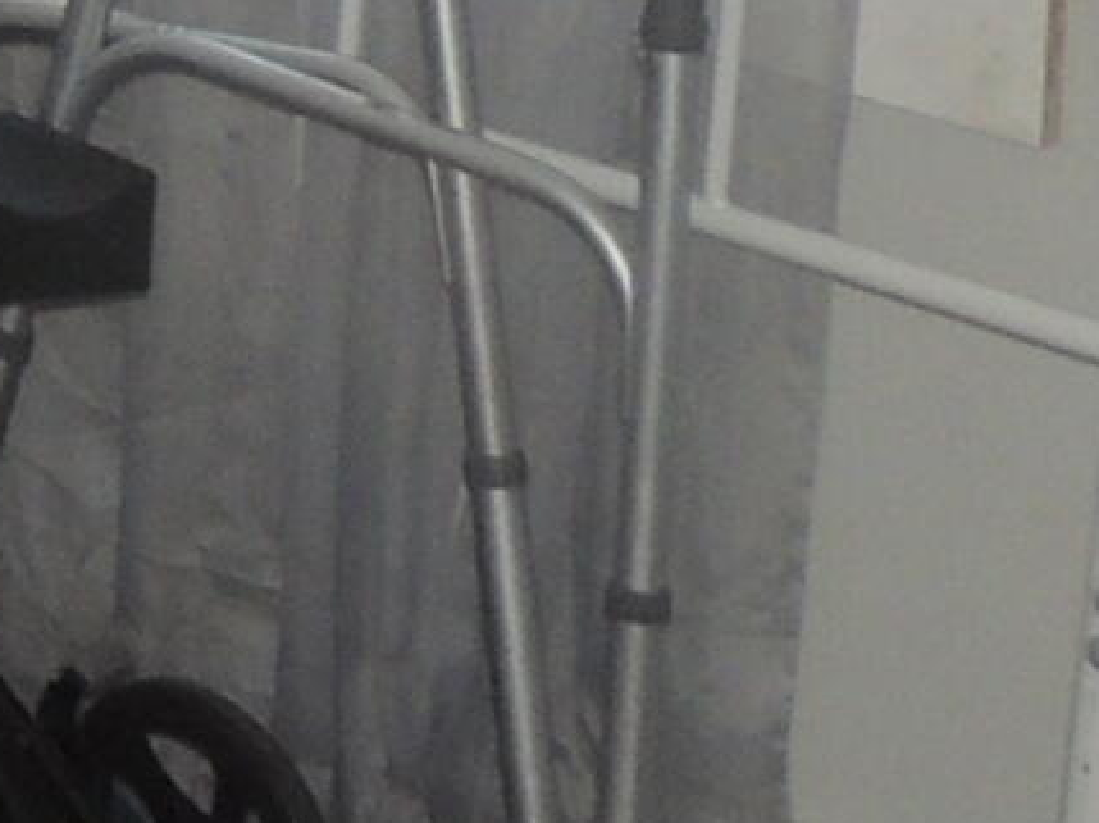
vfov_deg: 8.2
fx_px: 5329
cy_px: -1079
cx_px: -1401
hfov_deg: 10.4
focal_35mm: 168
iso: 200
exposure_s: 1/40
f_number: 3
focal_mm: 4.3
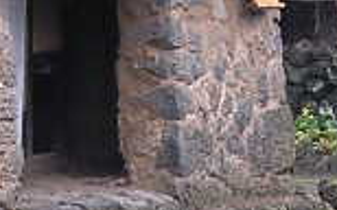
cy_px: 313
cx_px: 260
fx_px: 2460
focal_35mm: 268
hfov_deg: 7.8
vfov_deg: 4.9
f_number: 2.8
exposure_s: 1/77.2
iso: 100
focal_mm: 5.8
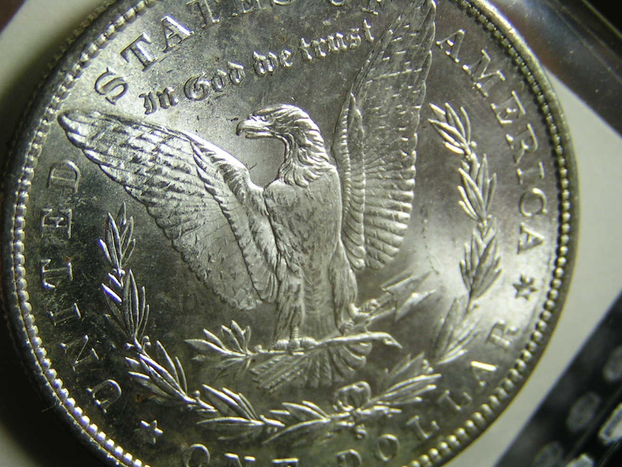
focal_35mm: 76
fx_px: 1366
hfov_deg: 25.7
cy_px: 237
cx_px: 297
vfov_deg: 19.4
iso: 50
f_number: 3.2
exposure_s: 1/80
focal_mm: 9.7
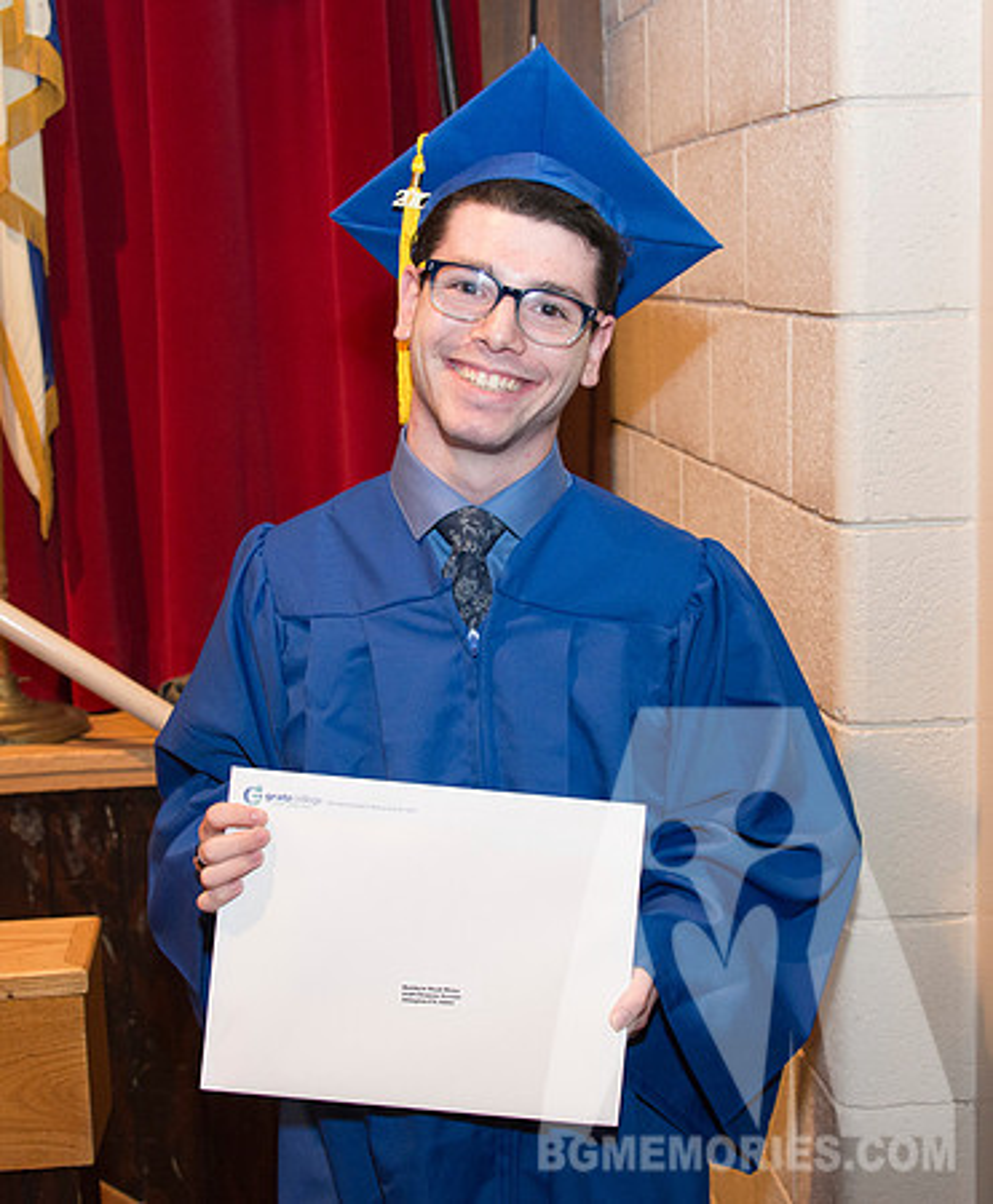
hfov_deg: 26.6
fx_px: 2097
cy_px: 602
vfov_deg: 32.1
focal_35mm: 58
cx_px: 459
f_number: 4
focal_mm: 40
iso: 2000
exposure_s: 1/80
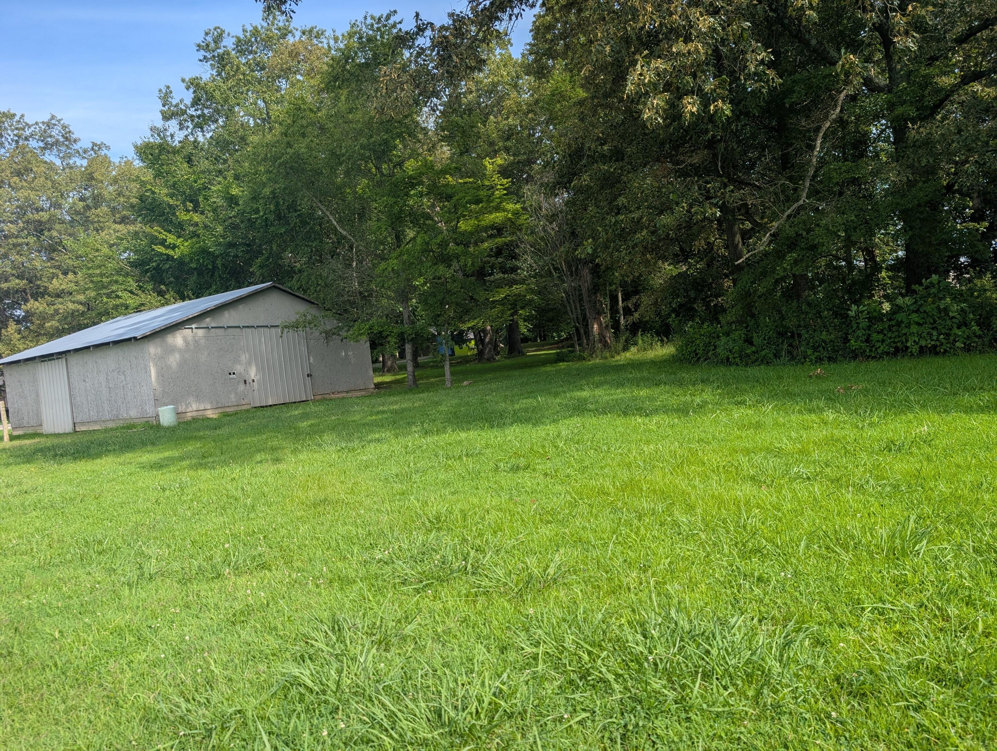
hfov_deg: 71.5
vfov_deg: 56.9
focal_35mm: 24
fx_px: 692
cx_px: 498
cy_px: 376
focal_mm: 6.9
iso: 16
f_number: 1.68
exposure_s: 1/534
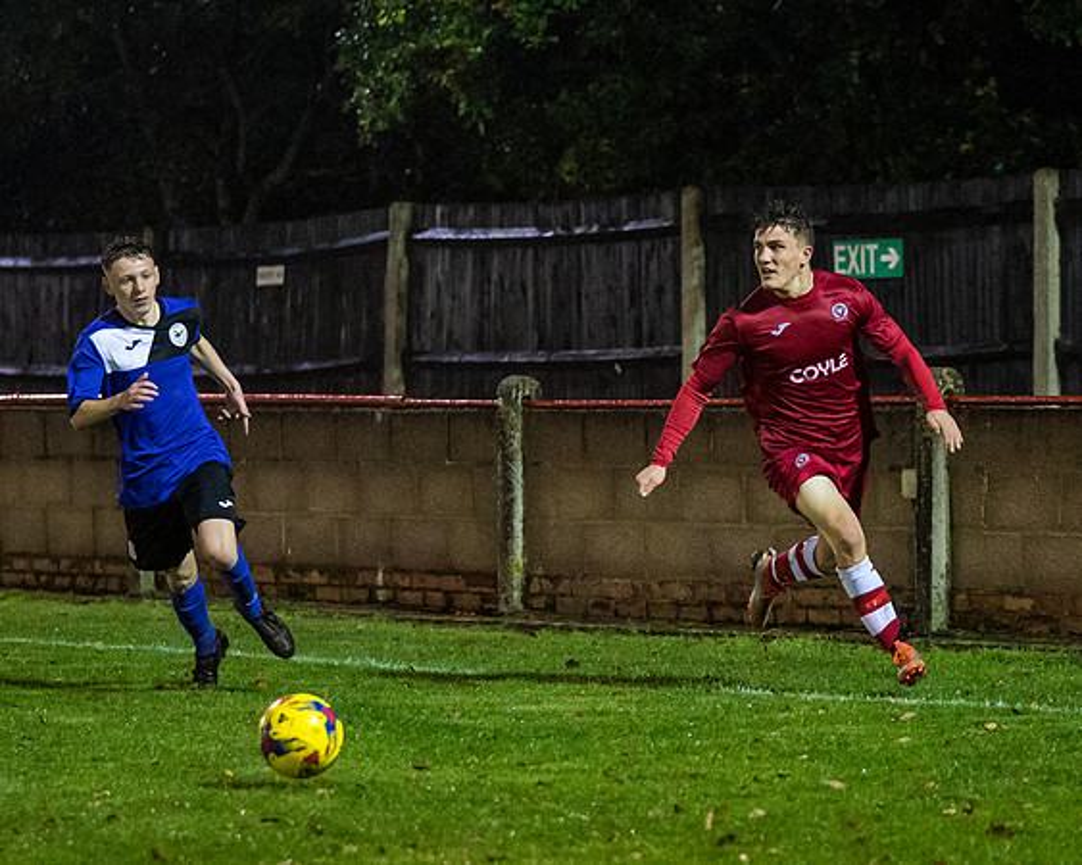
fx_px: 6166
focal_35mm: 193
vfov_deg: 8.0
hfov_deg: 10.0
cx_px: 734
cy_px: 403
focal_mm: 101
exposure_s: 1/1250
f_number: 2.8
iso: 6400
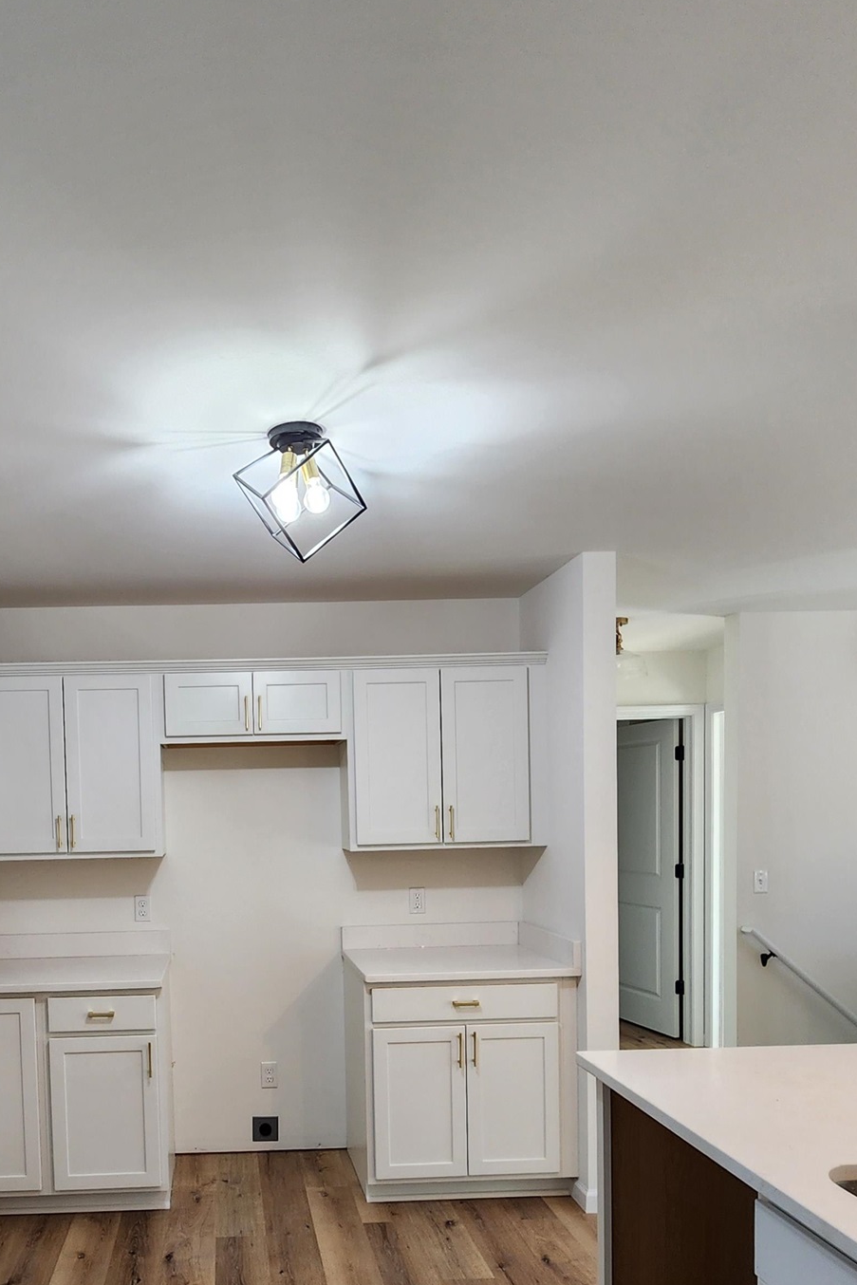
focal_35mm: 23
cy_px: 847
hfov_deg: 53.5
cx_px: 253
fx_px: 821
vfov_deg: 74.0
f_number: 2.2
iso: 125
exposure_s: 1/60
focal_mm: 2.2
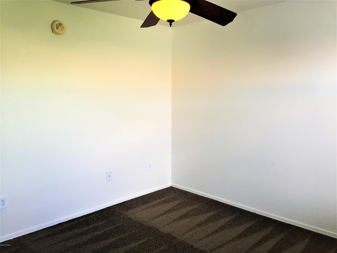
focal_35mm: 29
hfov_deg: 61.7
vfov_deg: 48.2
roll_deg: +0.7
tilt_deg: -7.8
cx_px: 168
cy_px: 126
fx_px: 282
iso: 32
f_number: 2.2
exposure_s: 1/40
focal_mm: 4.15
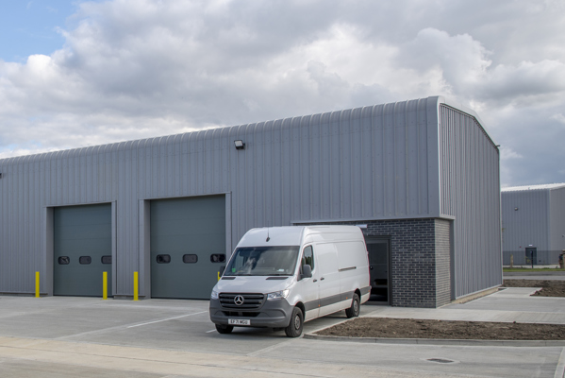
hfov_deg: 45.1
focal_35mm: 41
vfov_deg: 32.7
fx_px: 644
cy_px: 186
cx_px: 114
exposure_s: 1/500
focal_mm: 24
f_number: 5.6
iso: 100
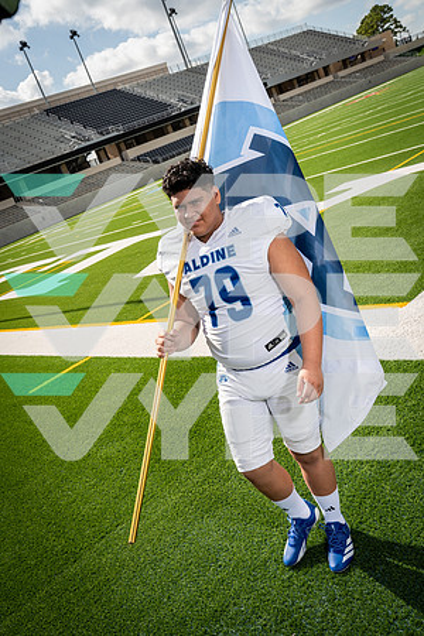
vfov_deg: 54.4
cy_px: 318
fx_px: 618
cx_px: 212
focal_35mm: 35
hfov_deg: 37.9
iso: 125
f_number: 8
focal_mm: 35
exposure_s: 1/250
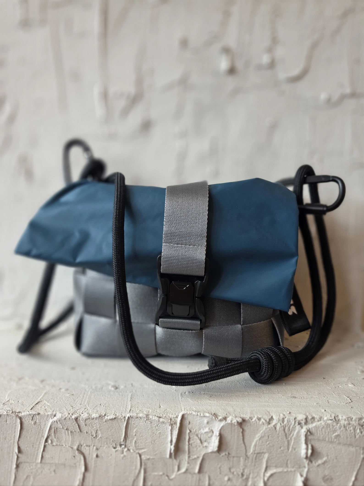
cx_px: 182
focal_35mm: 23
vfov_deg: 73.9
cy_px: 243
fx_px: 322
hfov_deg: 58.9
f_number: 1.4
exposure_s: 1/100
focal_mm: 6.5
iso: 80
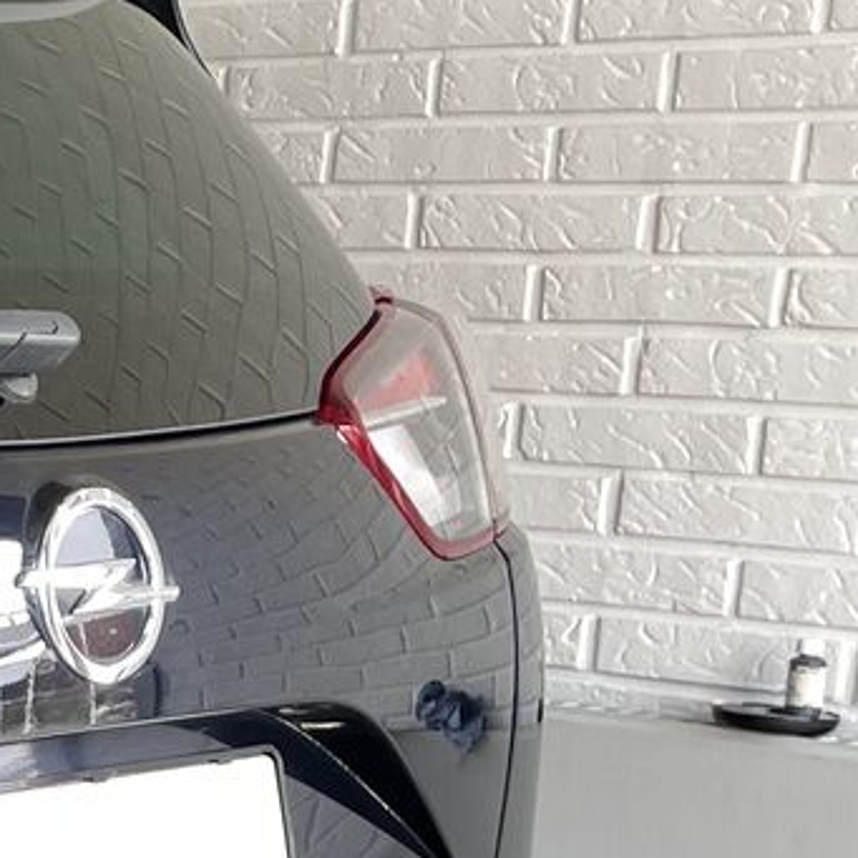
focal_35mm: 115
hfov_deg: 12.7
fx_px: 3225
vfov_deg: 15.0
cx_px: -1015
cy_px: 803
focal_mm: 4.2
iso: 40
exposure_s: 1/121
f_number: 1.6
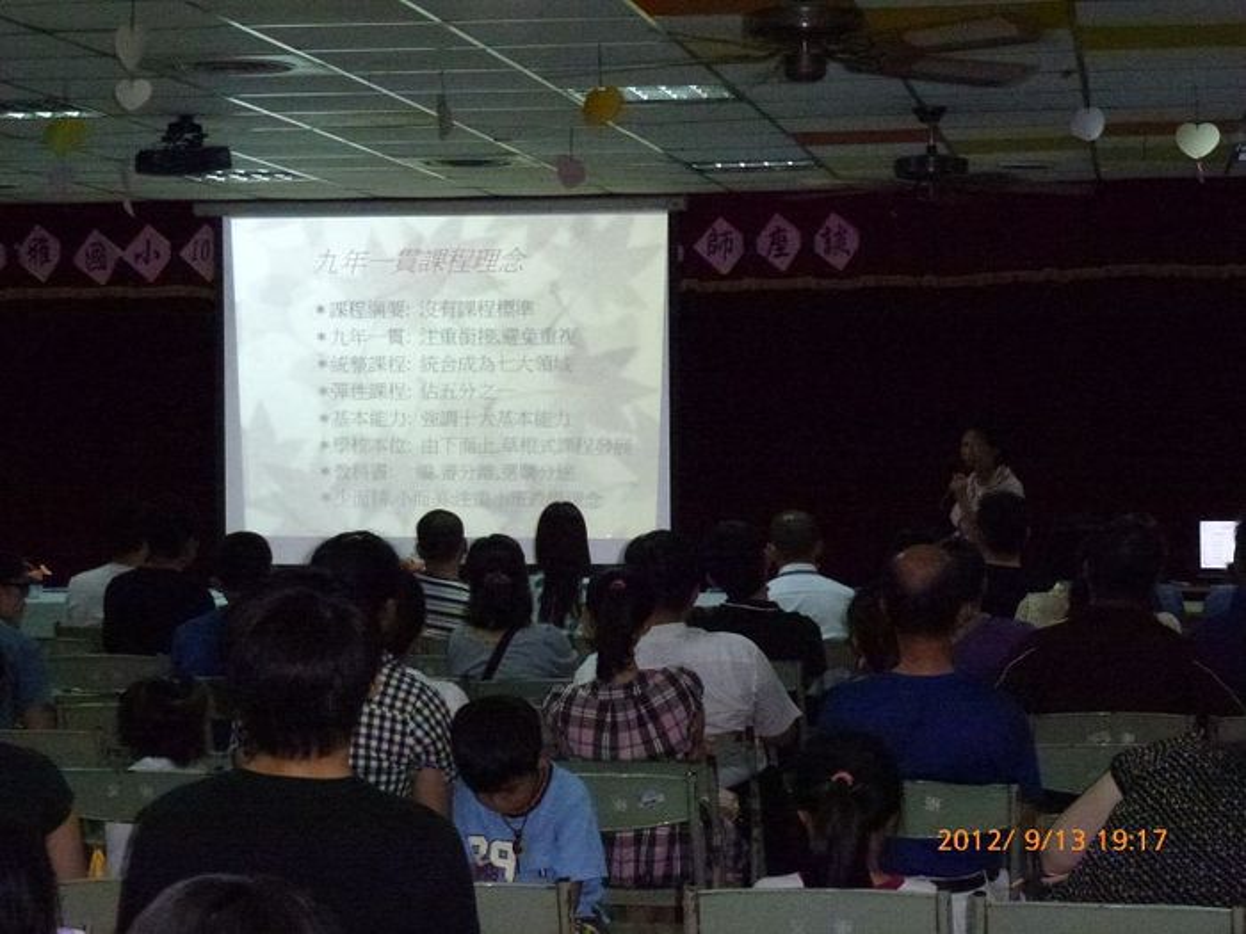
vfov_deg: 18.0
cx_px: 623
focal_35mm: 82
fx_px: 2952
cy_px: 467
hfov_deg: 23.8
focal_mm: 14.8
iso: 1000
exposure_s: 1/60
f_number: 4.8
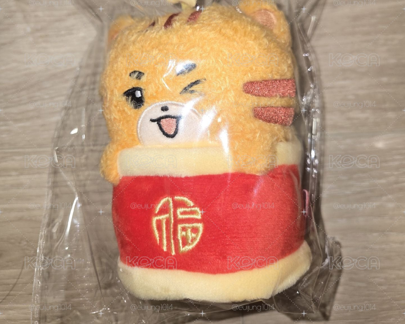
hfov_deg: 58.8
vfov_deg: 46.5
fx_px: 360
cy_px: 76
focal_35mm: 30
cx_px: 202
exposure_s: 1/60
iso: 64
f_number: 1.8
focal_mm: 5.4
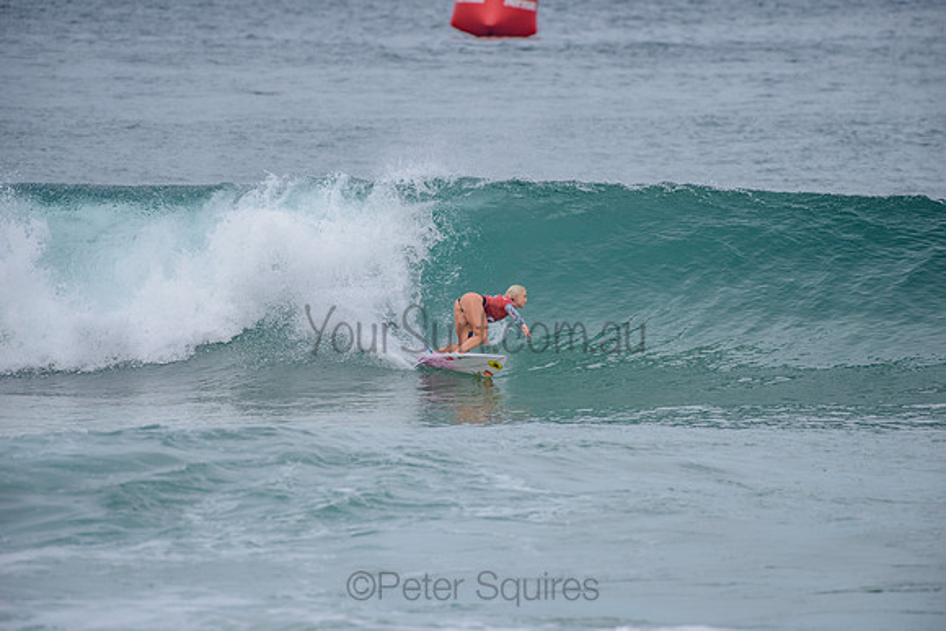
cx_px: 473
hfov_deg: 4.1
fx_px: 13141
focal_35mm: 500
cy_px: 316
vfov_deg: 2.8
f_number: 5.6
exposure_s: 1/2000
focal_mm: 500
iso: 320
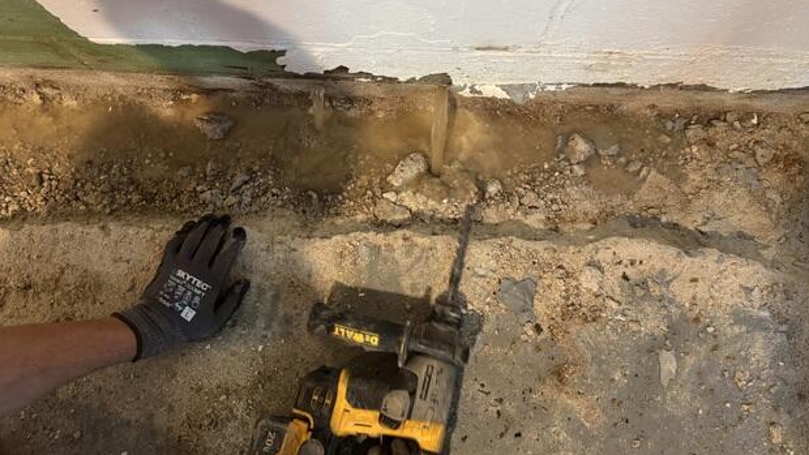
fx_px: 579
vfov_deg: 42.6
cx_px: 408
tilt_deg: -79.3
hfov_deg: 69.8
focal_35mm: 27
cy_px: 168
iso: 500
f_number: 1.78
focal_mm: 6.76
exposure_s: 1/60
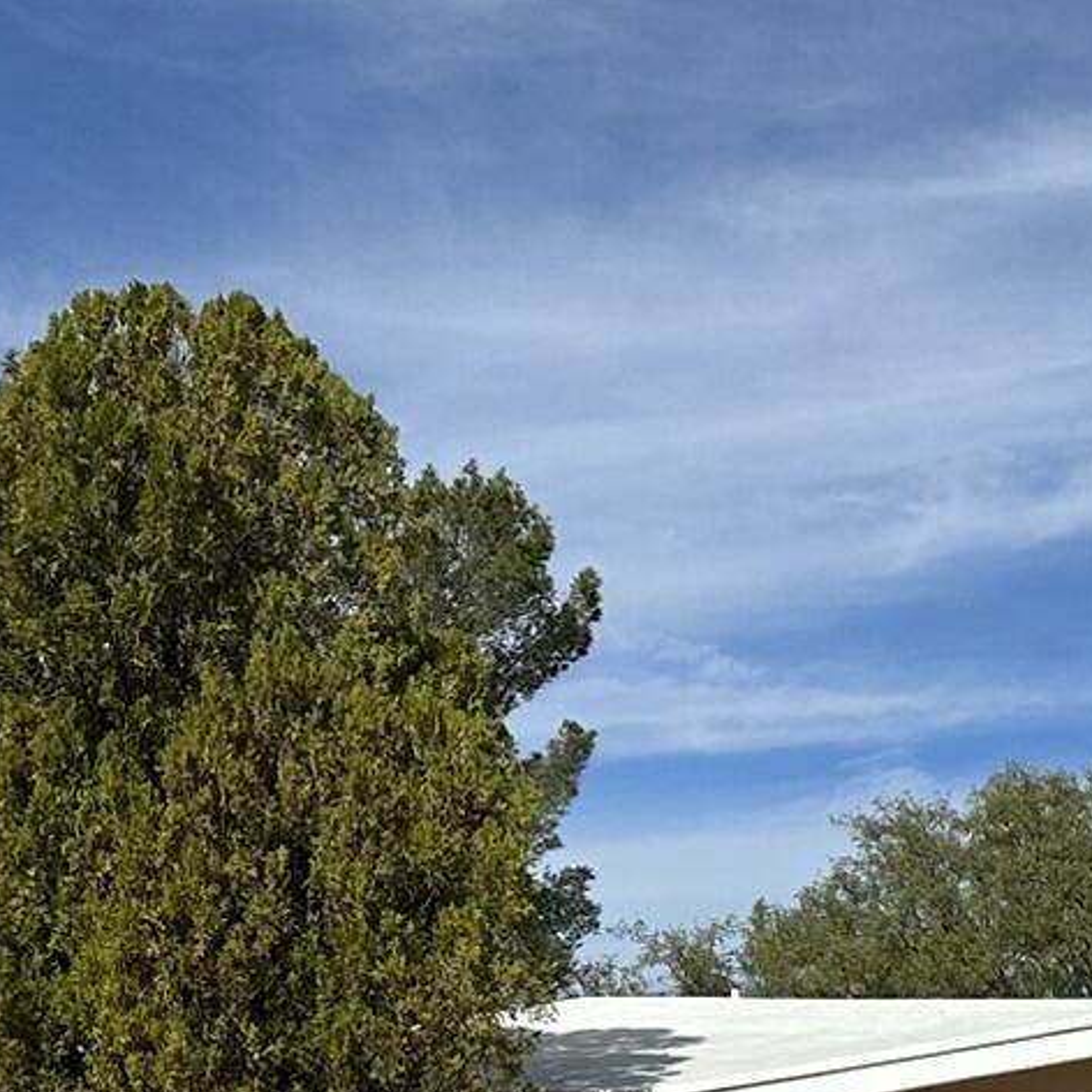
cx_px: 1899
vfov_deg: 18.2
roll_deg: -0.1
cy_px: 1219
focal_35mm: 92
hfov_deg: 16.2
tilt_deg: +1.8
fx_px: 3284
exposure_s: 1/7576
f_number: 1.78
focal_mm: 6.86
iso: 80
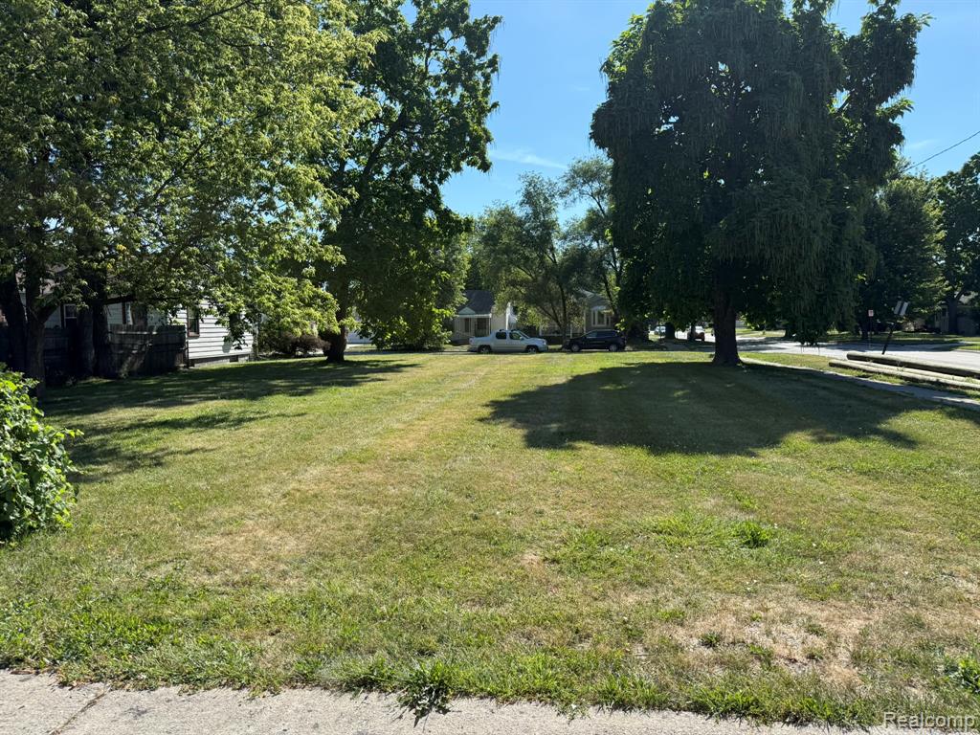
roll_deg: +0.2
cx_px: 490
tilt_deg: -1.1
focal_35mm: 24
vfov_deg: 56.8
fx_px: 679
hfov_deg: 71.6
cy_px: 368
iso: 100
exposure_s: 1/3584
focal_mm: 6.76
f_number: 1.78
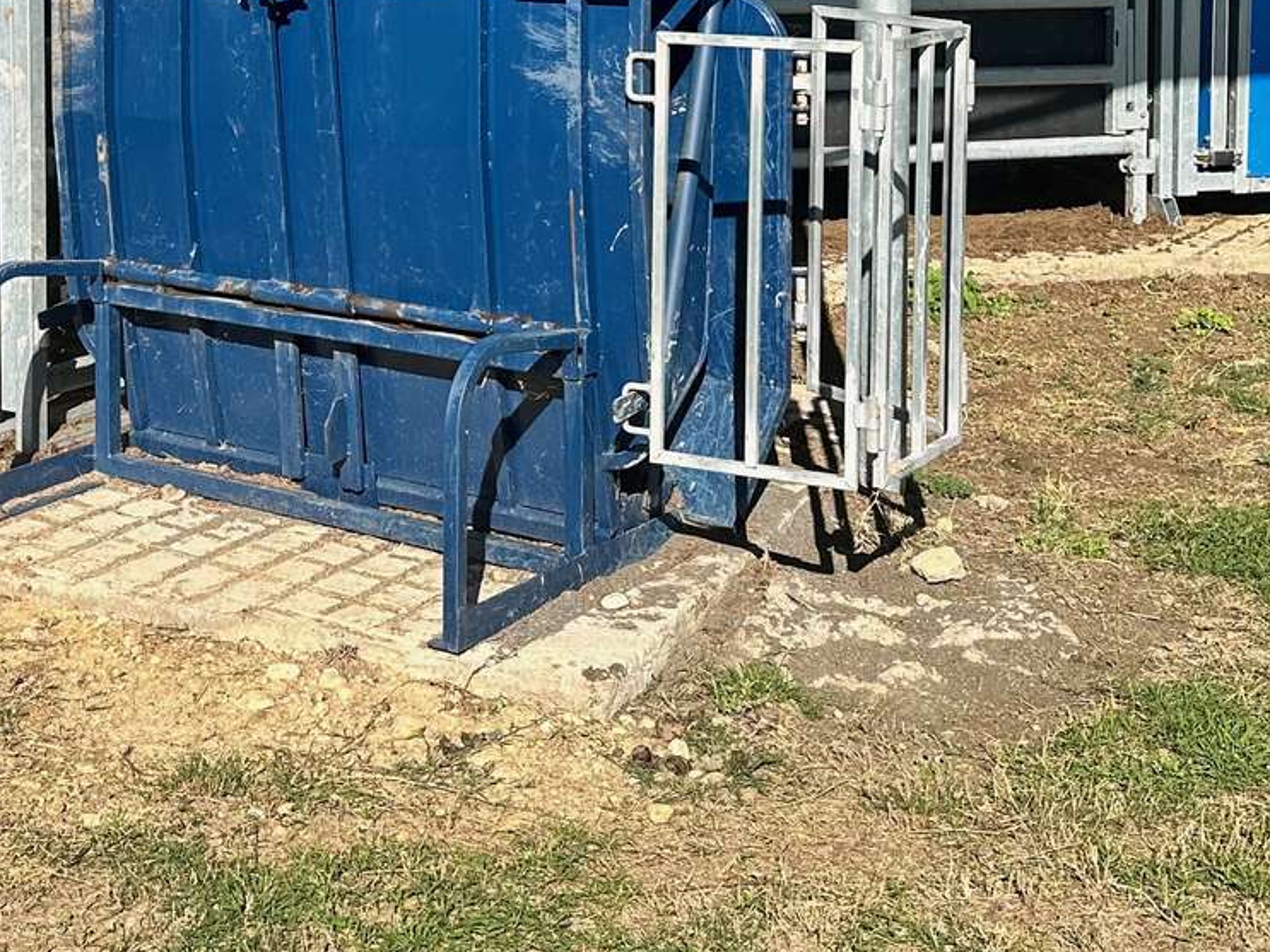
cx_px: 315
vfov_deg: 22.6
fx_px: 2274
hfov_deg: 30.7
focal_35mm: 62
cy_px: -21
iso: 80
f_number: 1.78
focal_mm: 6.86
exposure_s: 1/3247
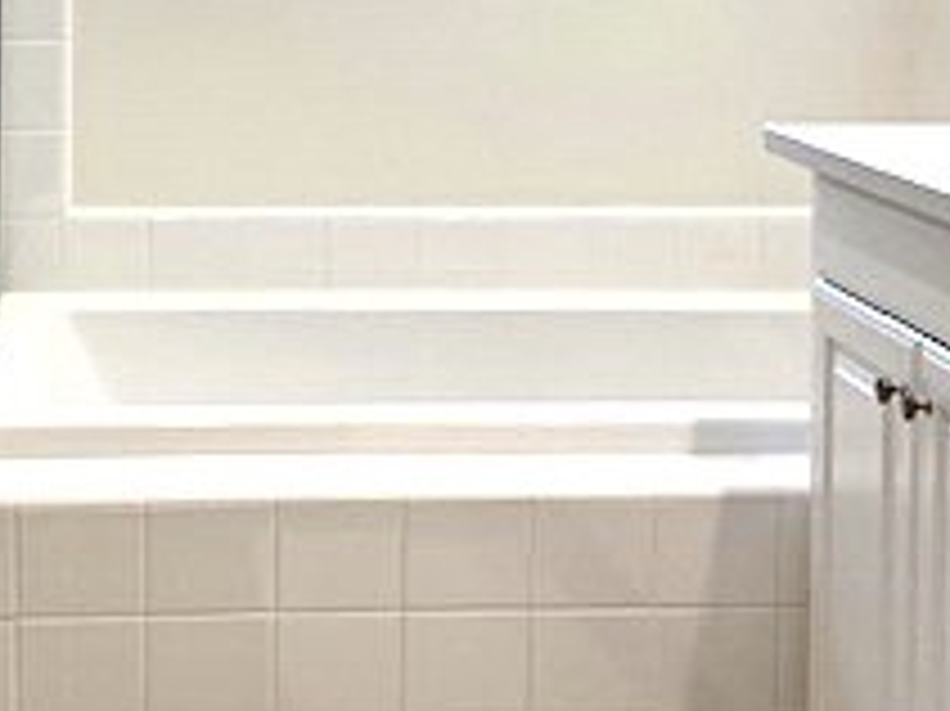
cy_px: 50
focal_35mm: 79
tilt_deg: -2.4
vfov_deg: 18.3
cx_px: 338
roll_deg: -1.3
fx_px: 2167
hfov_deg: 24.6
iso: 64
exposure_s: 1/120
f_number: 1.8
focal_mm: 4.25
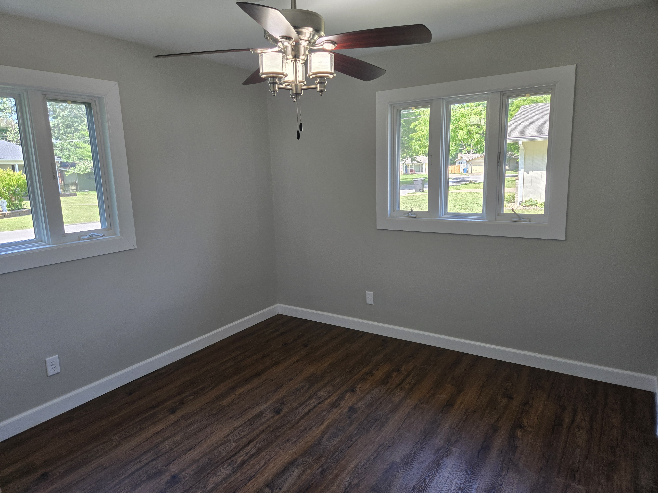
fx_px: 437
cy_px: 246
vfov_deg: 58.9
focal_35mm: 23
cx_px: 329
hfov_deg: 73.9
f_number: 1.8
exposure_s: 1/120
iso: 100
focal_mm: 5.4
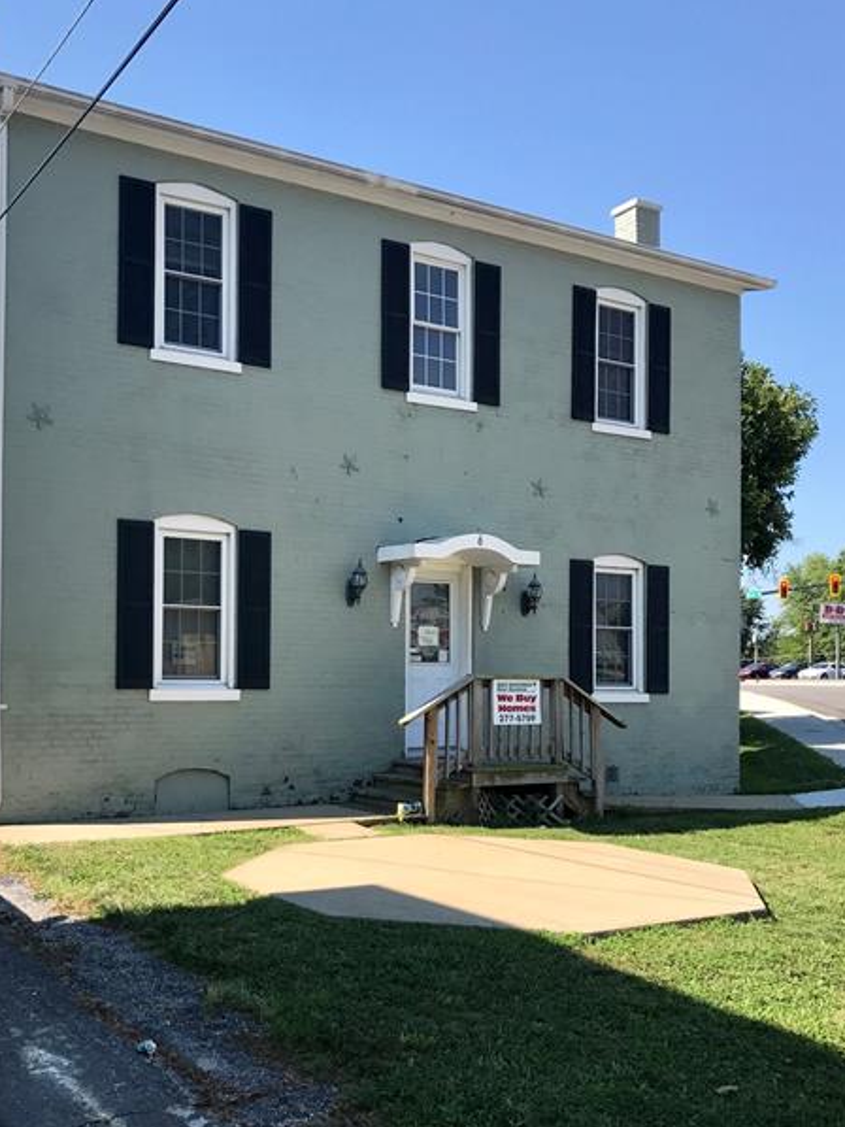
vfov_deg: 51.1
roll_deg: -1.3
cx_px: 373
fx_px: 1171
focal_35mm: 36
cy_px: 659
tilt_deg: +0.8
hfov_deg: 39.6
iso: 20
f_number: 1.8
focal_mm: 3.99
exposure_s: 1/1389
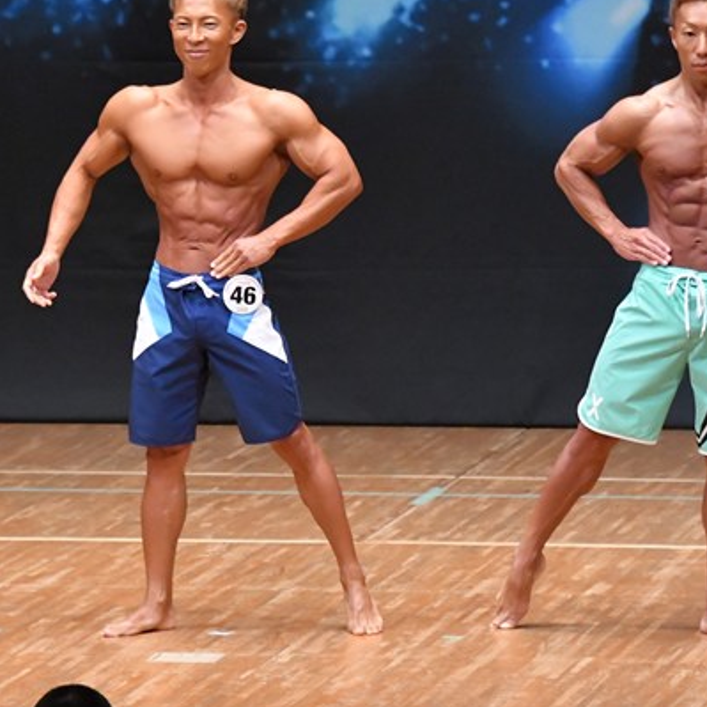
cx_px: 315
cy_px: 310
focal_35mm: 396
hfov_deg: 4.4
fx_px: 9150
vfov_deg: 4.4
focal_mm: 160
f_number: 5.6
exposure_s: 1/400
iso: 8000
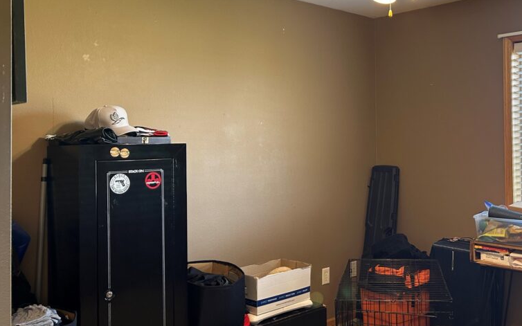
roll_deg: +1.3
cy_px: 131
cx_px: 345
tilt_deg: +0.8
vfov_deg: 32.7
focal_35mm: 39
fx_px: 555
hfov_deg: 49.6
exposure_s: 1/60
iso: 100
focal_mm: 5.7
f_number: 1.5
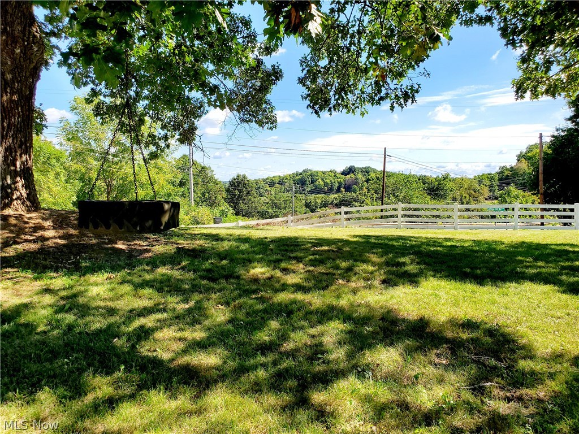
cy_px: 217
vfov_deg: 53.1
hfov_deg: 67.3
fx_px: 435
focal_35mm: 26
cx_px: 290
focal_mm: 4.3
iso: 50
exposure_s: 1/1667
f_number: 2.4
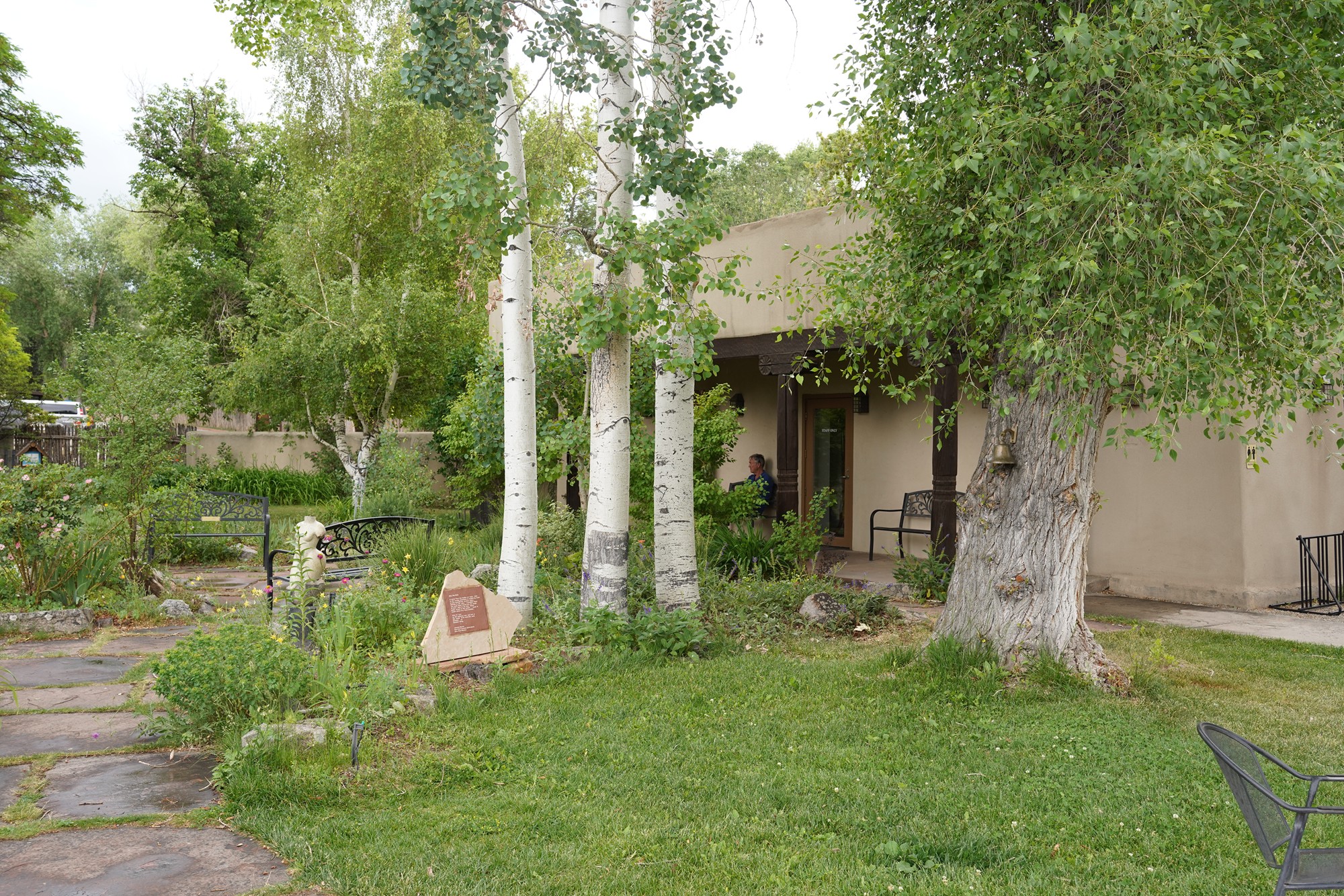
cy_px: 448
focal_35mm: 34
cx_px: 672
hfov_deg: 55.8
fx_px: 1269
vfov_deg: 38.9
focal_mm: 34
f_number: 7.1
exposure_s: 1/100
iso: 400
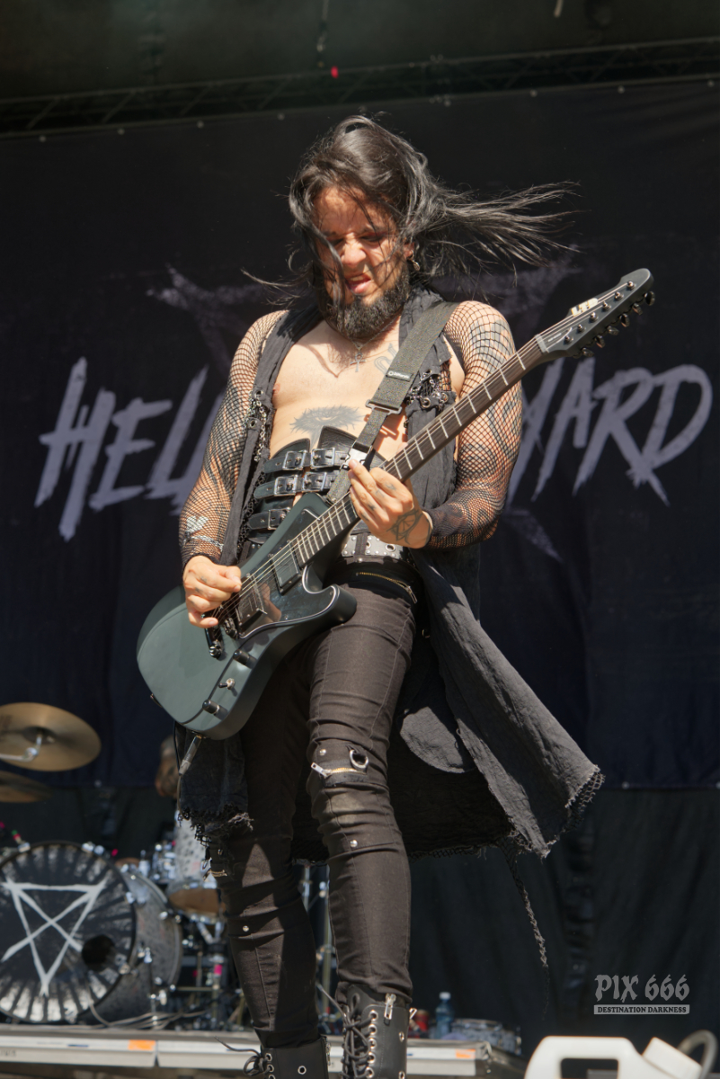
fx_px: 1738
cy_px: 540
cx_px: 360
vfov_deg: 34.5
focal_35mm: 58
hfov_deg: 23.4
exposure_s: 1/500
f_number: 4.5
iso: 125
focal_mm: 58
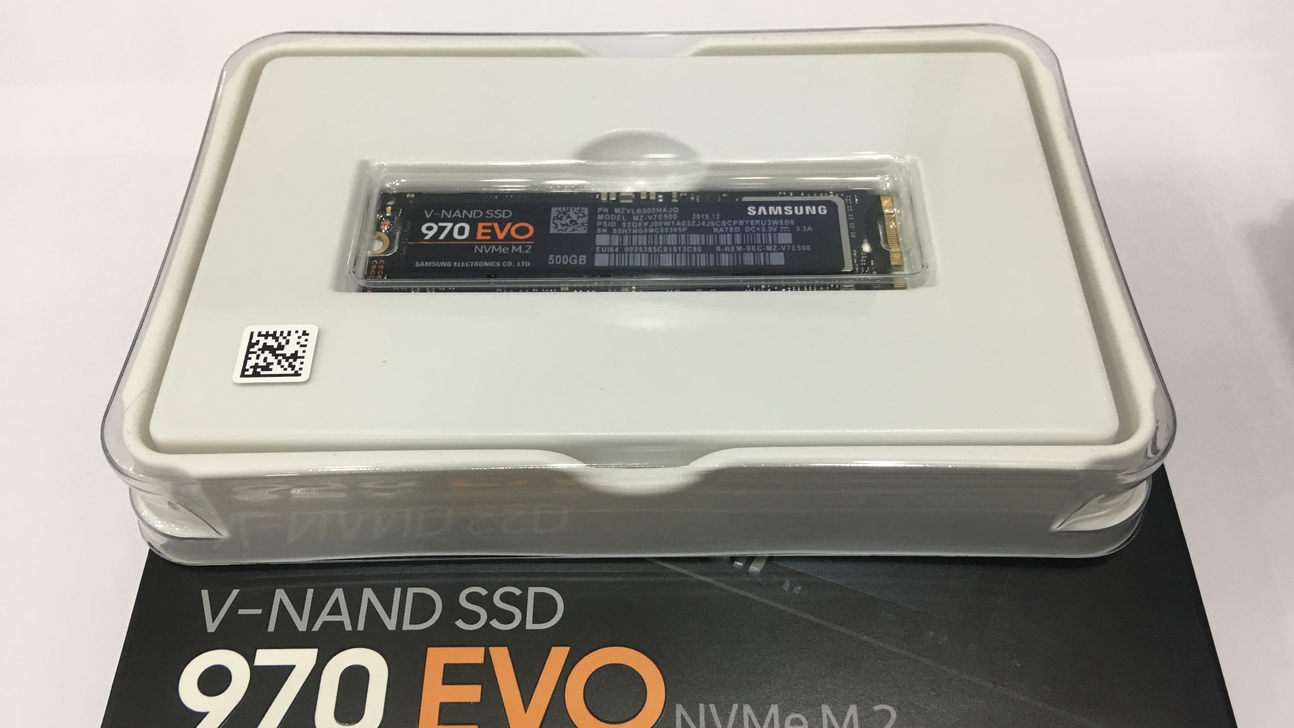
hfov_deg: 61.0
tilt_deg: -57.0
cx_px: 653
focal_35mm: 32
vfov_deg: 36.5
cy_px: 448
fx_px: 1098
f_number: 2.2
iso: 40
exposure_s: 1/17
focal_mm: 4.15
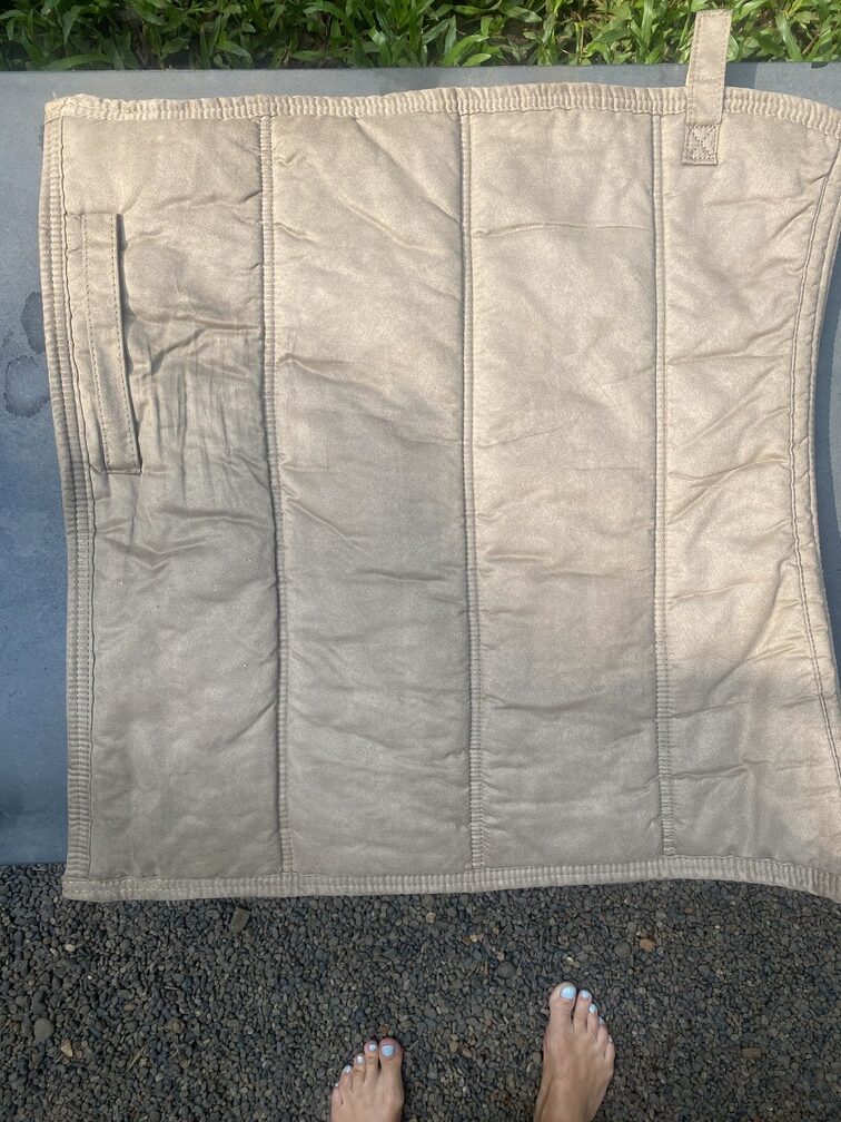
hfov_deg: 53.1
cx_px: 420
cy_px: 561
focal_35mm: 26
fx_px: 842
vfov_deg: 67.3
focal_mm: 4.25
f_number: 1.8
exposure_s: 1/544
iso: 32
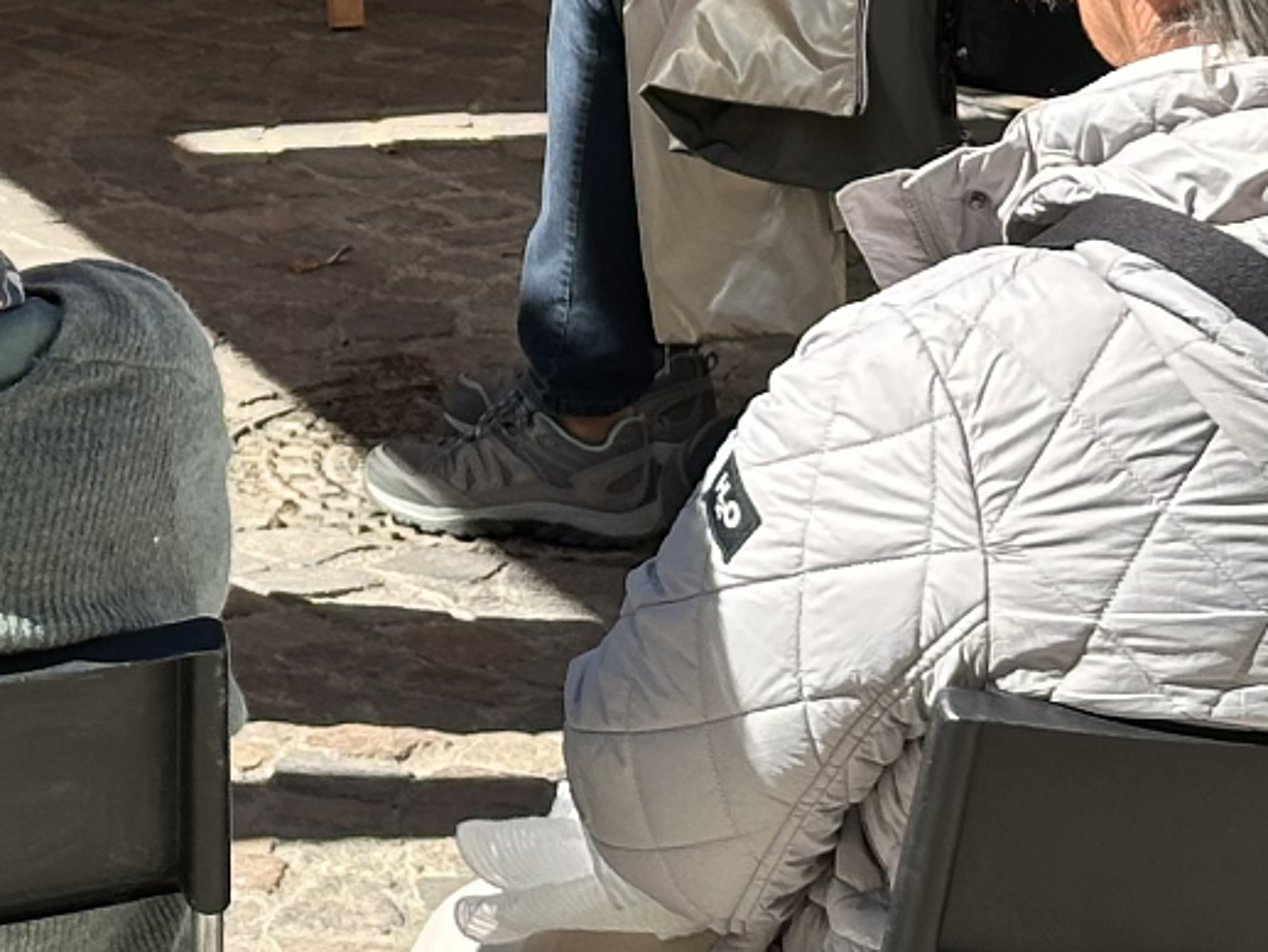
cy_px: -437
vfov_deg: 7.7
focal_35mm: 190
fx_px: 6961
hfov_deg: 10.0
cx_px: -814
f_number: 1.8
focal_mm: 6.9
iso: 64
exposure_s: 1/1695
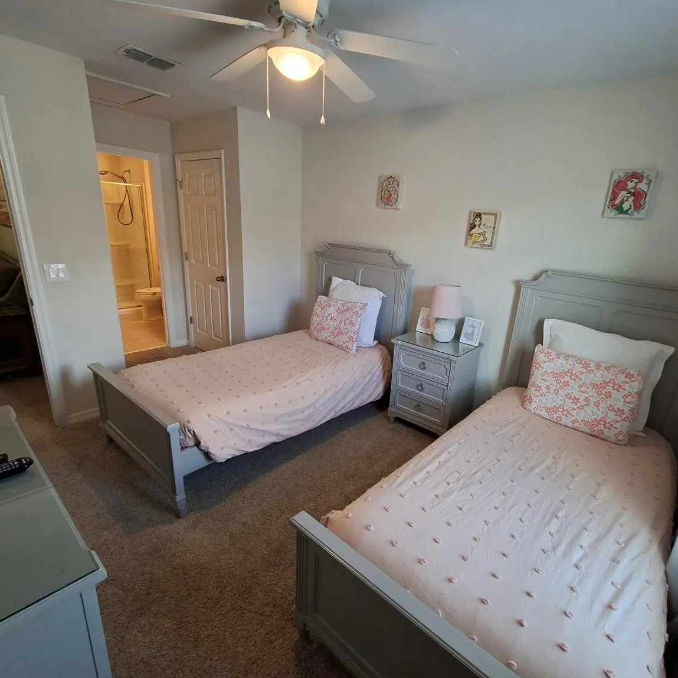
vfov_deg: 87.4
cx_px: 365
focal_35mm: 16
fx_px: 355
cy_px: 344
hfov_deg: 87.3
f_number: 2.2
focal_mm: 1.74
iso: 125
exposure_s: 1/40
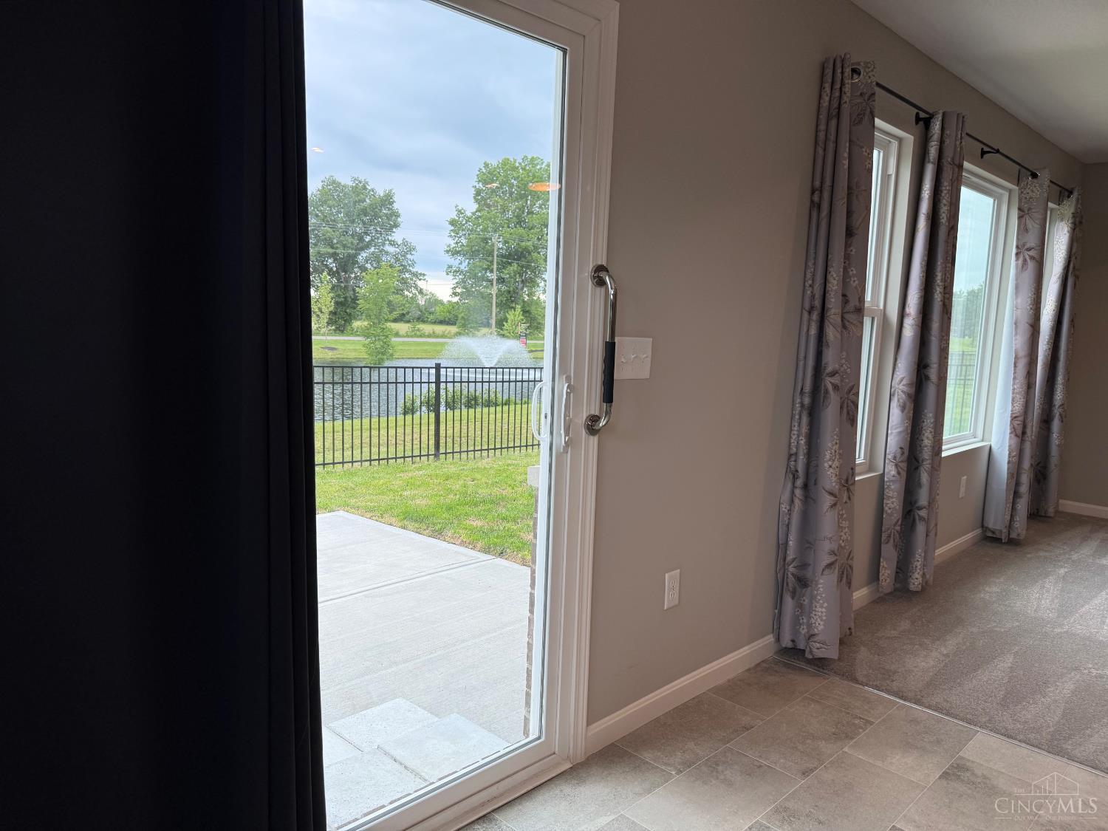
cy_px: 416
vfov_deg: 56.8
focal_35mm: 24
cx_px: 554
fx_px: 768
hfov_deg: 71.6
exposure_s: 1/589
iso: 100
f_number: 1.78
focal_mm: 6.76
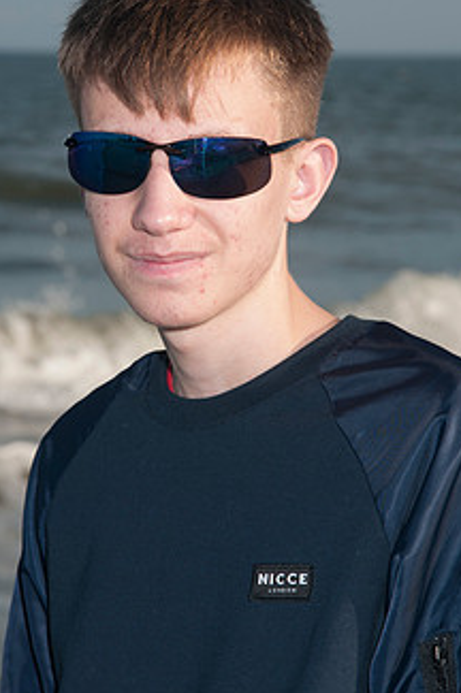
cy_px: 307
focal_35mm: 218
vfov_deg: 9.4
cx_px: 195
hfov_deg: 6.3
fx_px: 4196
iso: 100
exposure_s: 1/250
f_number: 11
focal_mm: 105
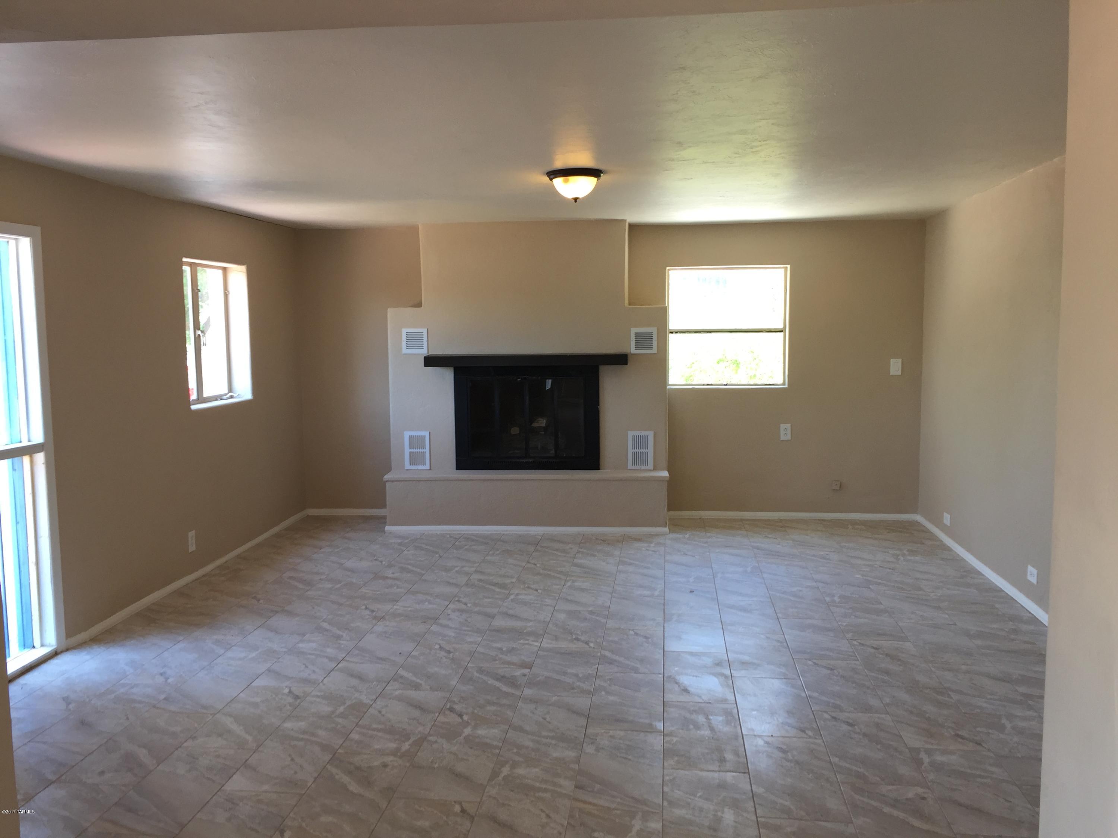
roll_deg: -0.2
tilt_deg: -6.2
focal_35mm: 29
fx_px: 937
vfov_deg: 48.2
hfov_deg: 61.7
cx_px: 559
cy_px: 419
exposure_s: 1/60
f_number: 2.2
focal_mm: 4.15
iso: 40
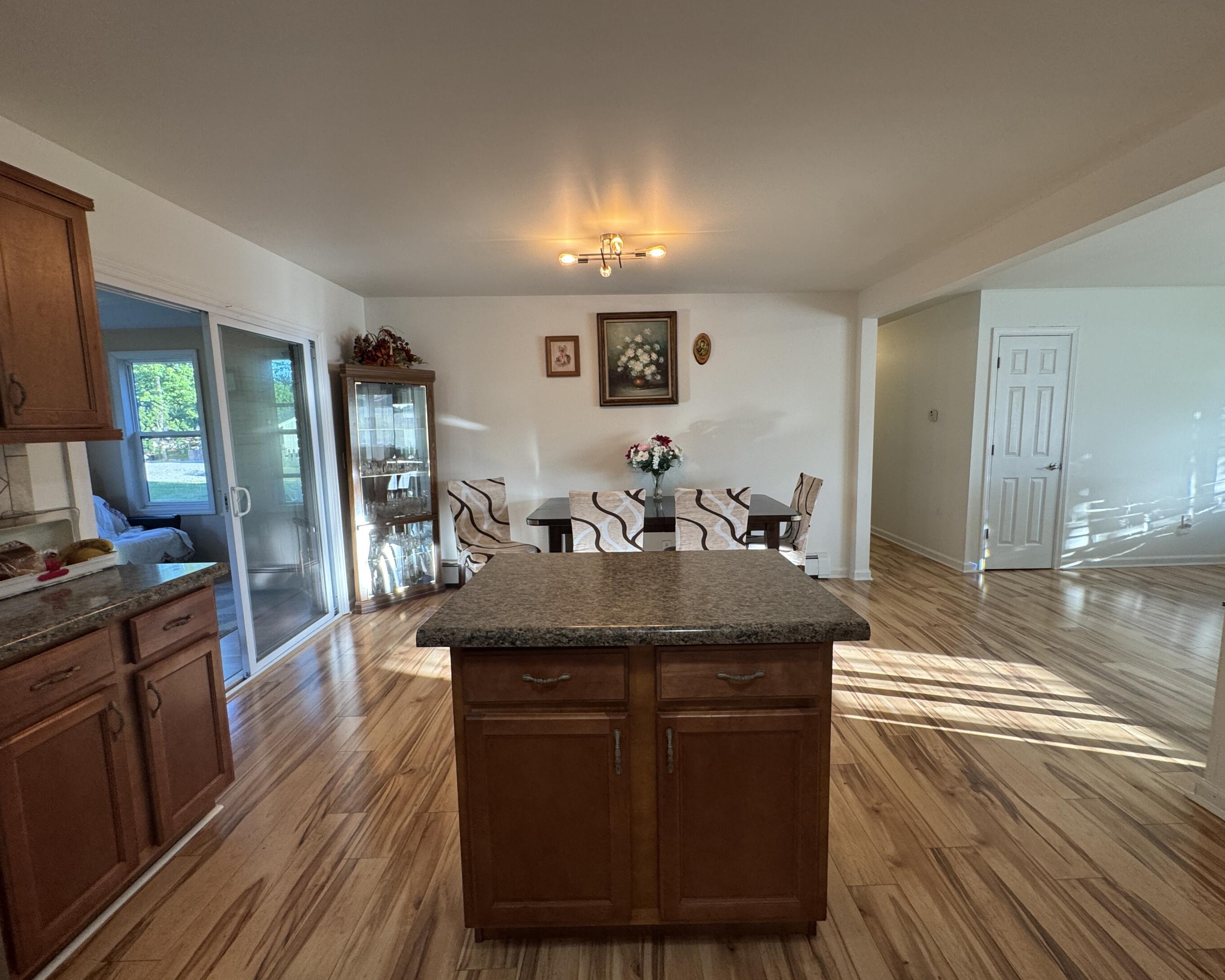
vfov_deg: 84.0
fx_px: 544
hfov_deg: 96.8
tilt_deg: -7.2
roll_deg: +1.3
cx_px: 627
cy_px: 488
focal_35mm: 15
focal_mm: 2.22
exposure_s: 1/120
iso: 160
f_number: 2.2
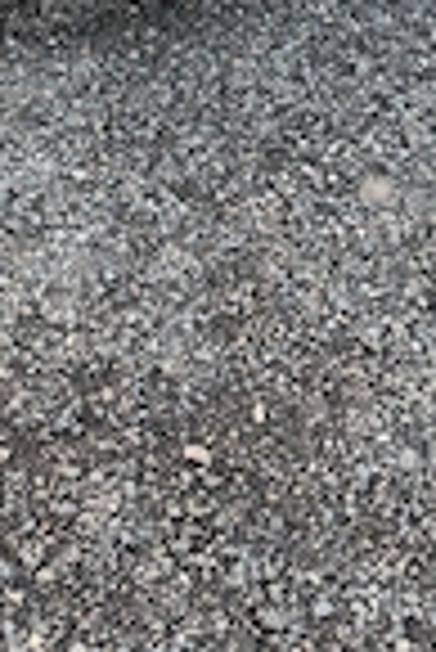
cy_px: -211
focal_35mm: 99
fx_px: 1794
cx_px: 130
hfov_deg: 13.8
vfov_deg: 19.0
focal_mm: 6.5
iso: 100
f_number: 1.4
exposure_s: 1/100
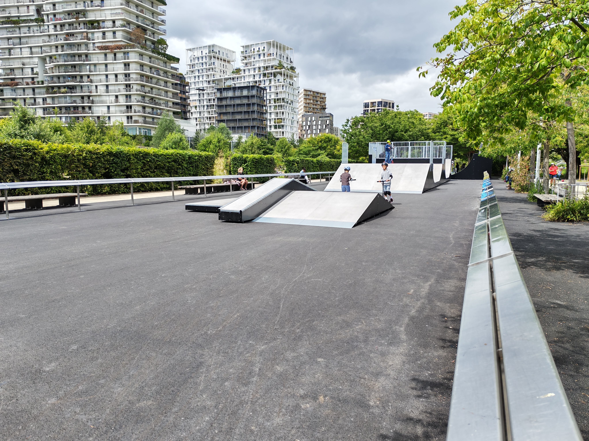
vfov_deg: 51.4
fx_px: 459
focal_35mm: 27
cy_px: 220
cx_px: 294
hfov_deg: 65.3
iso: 50
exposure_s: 1/590
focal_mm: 6.12
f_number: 1.9
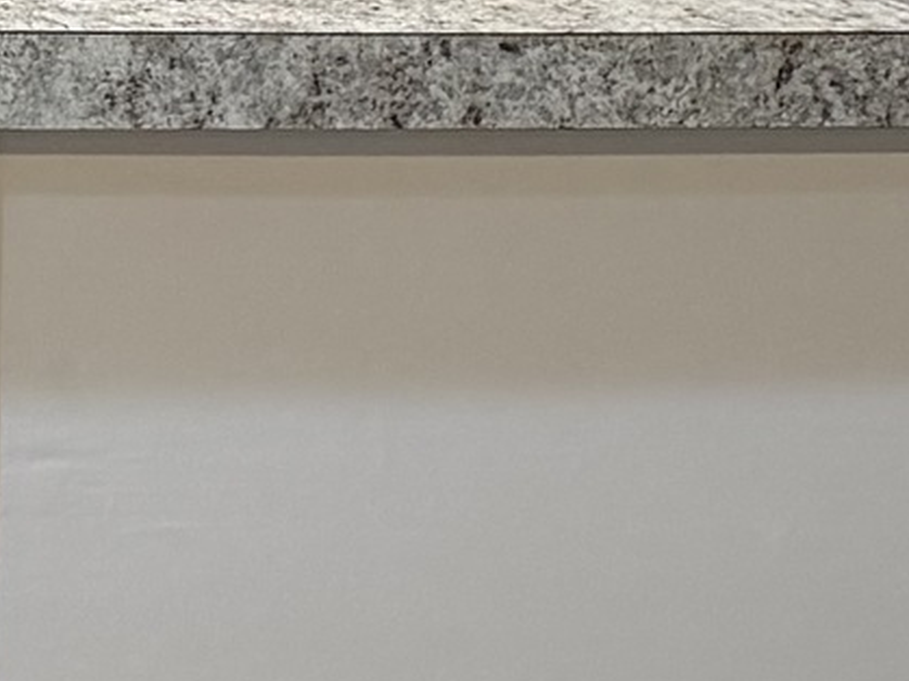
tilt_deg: -3.8
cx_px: -1449
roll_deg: -0.8
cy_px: -902
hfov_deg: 9.6
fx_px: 4620
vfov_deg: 7.9
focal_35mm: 176
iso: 250
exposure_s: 1/60
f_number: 1.78
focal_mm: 6.76
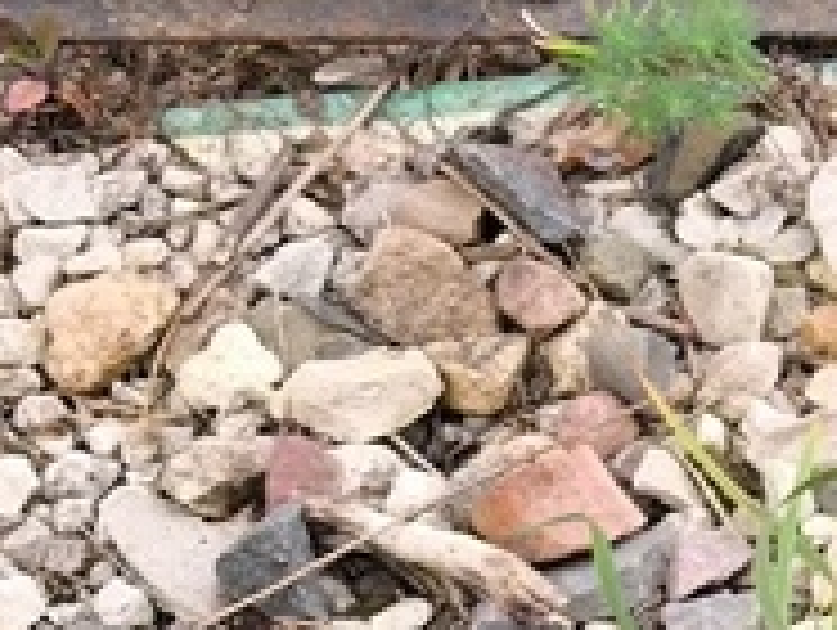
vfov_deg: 6.9
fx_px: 5205
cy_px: 162
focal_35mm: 215
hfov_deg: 8.8
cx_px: 1483
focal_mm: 4.71
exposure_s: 1/135
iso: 50
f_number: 1.7
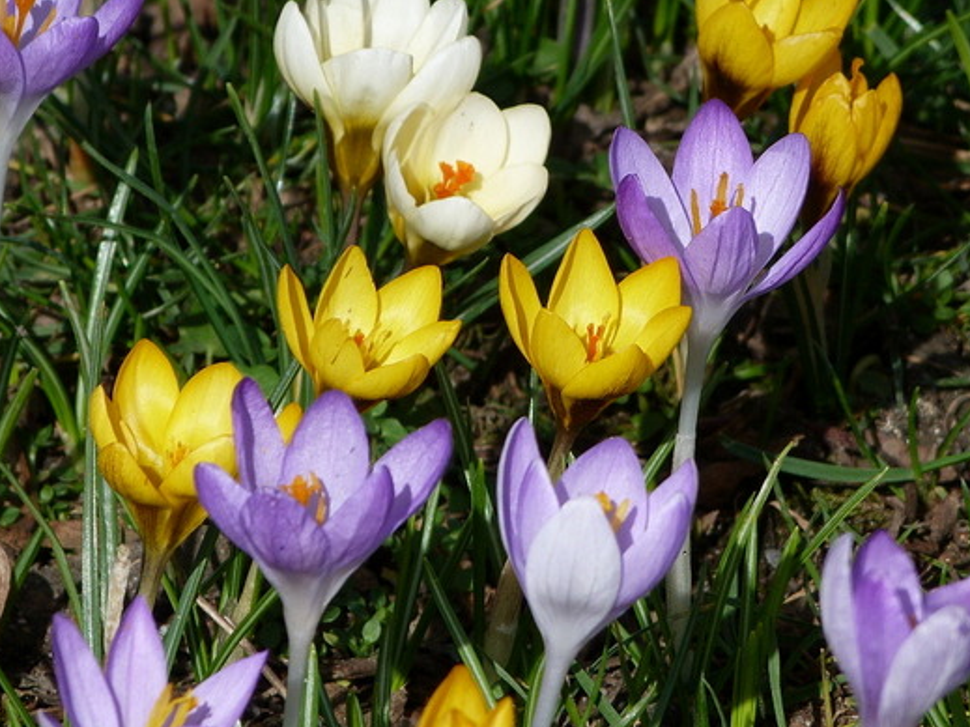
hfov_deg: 2.0
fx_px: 27595
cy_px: 338
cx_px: 497
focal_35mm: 985
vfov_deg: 1.5
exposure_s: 1/400
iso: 80
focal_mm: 108
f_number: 5.6
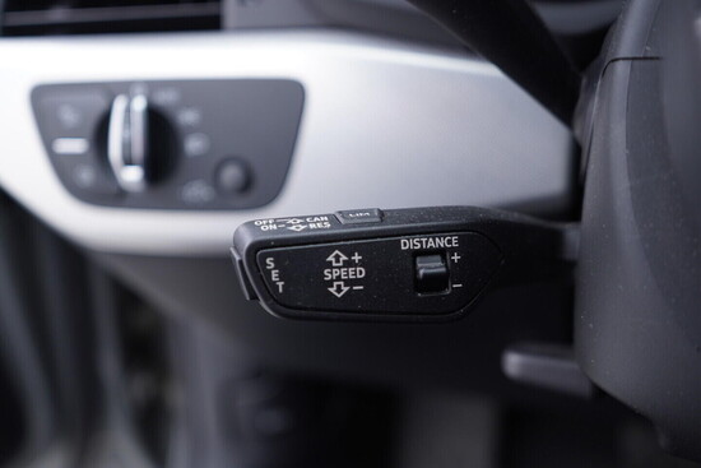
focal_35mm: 36
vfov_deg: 36.9
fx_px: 701
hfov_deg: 53.1
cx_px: 350
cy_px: 234
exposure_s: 1/40
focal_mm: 24
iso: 250
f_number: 2.8
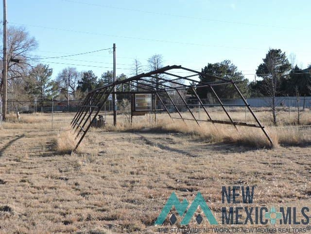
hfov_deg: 27.8
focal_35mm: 70
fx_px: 629
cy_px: 117
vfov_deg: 21.0
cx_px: 156
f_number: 3.9
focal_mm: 12.5
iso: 100
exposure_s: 1/400
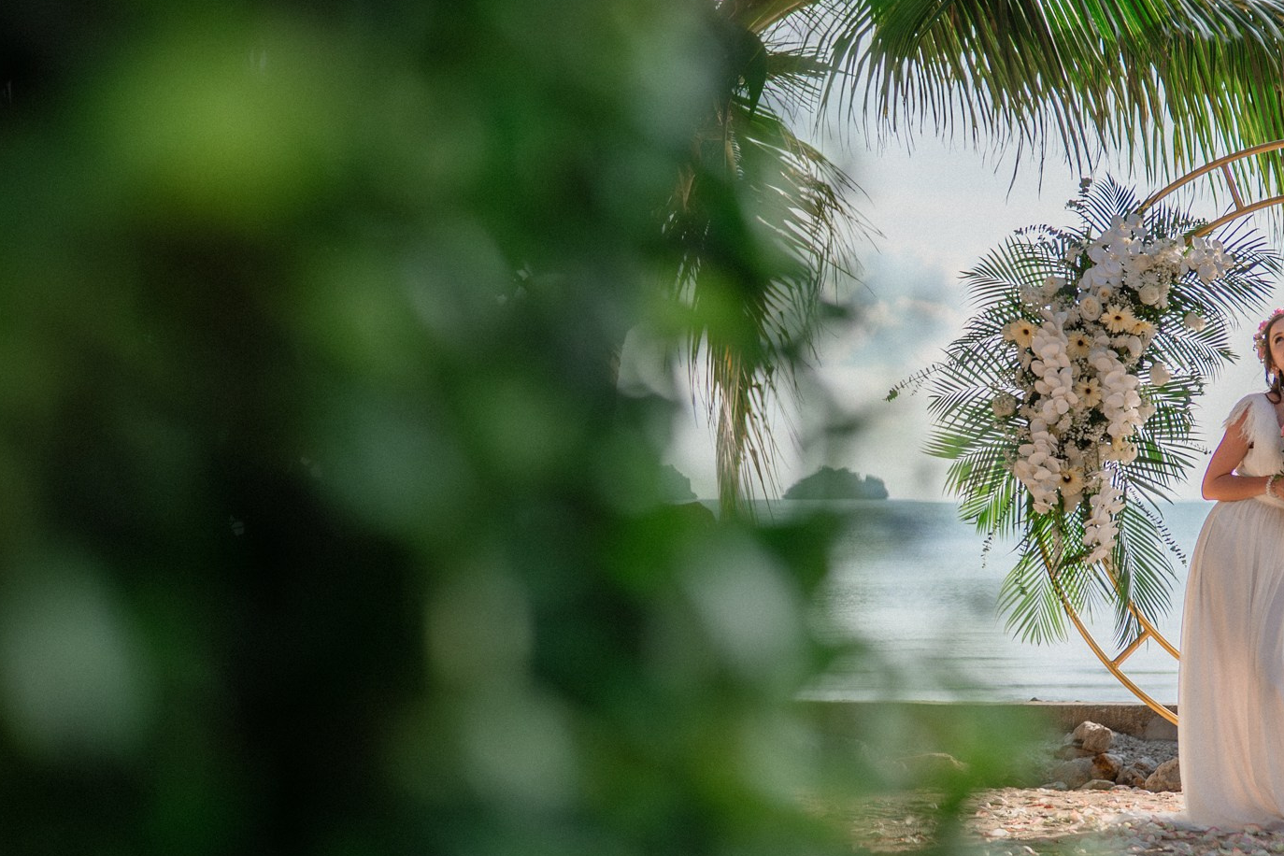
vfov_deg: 13.7
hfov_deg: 20.4
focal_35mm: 100
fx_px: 3566
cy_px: 356
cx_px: 835
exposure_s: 1/3200
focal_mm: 50
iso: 200
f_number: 2.2
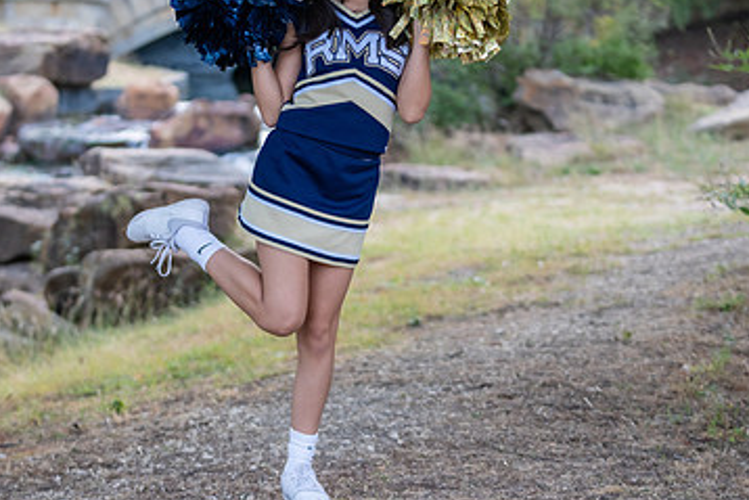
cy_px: 198
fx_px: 2789
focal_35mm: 134
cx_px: 315
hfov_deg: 15.3
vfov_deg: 10.2
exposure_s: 1/320
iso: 320
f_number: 2.8
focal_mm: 72
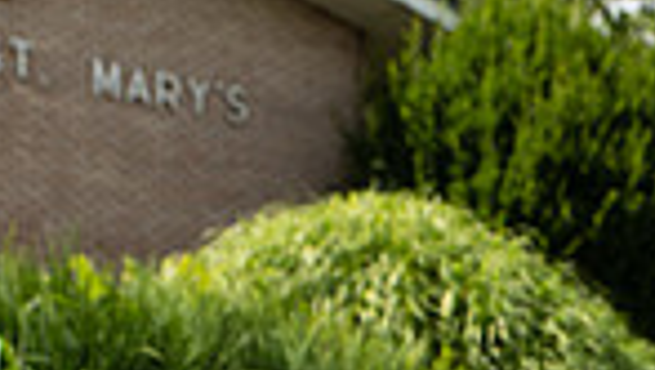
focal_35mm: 149
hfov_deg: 13.7
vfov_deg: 7.7
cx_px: 909
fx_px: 2590
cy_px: 858
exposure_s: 1/1250
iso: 125
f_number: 4
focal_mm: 36
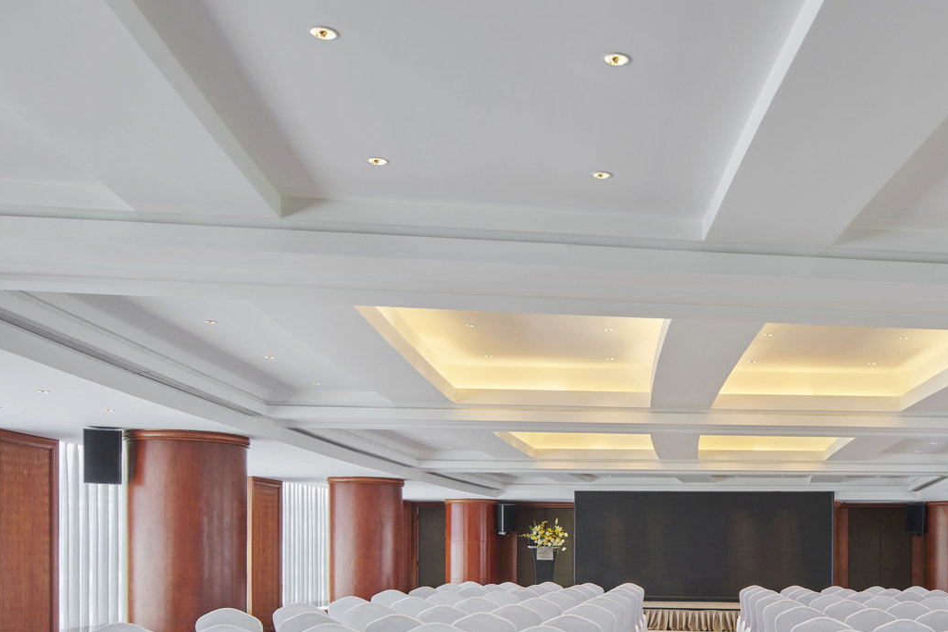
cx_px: 678
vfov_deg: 33.5
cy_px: 550
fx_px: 1001
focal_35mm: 38
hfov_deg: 49.2
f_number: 11
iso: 100
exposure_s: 1/4
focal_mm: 19
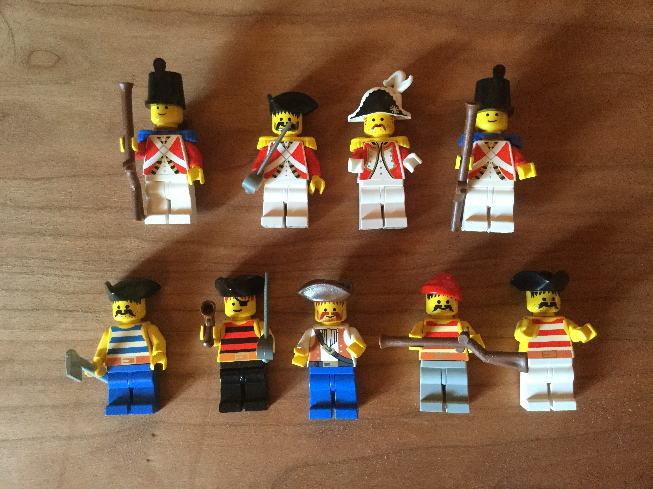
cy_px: 244
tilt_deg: -81.7
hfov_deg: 58.4
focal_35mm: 31
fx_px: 585
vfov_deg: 45.4
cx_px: 326
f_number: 2.4
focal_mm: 3.3
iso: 200
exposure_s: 1/25
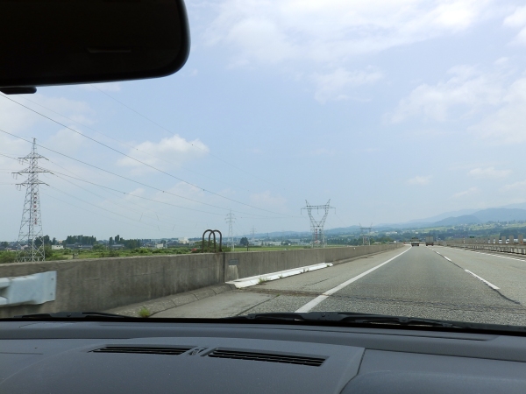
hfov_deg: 56.8
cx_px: 263
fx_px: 486
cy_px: 197
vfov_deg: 44.2
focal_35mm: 32
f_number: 4.5
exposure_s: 1/400
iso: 80
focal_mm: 5.7
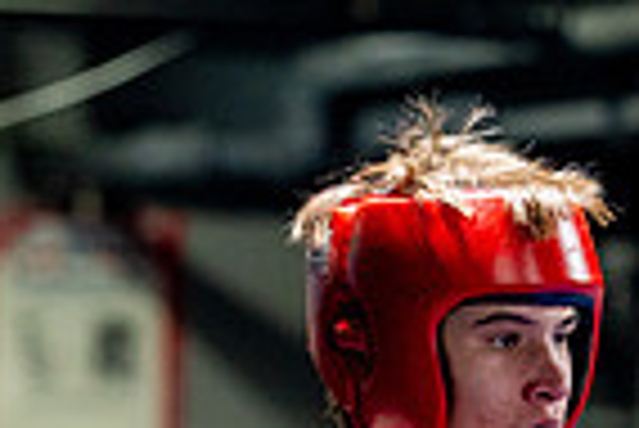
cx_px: 423
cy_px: 836
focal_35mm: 368
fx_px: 6539
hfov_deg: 5.6
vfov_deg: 3.7
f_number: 2
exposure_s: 1/1000
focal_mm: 90
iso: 4000
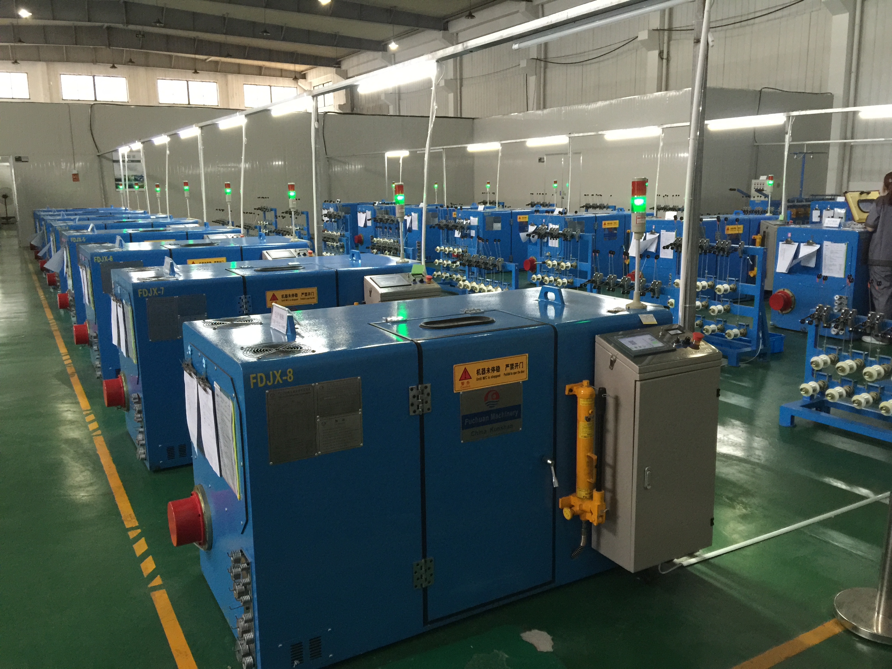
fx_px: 747
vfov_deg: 48.2
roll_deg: +0.0
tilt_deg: -11.4
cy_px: 334
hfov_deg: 61.7
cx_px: 446
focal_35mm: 29
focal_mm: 4.15
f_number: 2.2
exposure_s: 1/15
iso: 125
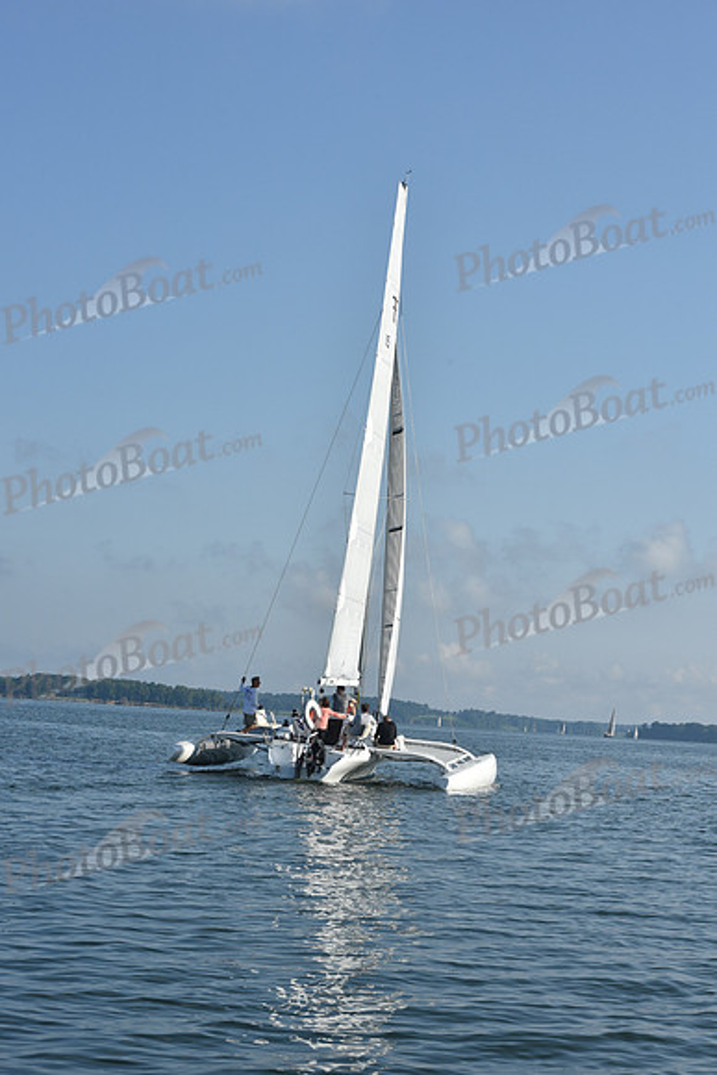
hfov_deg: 19.5
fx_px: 2090
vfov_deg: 28.8
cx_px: 358
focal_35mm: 70
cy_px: 538
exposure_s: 1/800
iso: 320
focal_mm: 70
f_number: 11
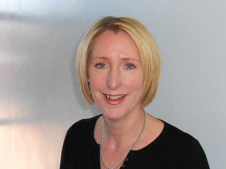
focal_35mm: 66
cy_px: 84
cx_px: 113
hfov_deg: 29.4
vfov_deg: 22.3
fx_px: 431
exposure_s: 1/60
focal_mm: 11.6
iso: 200
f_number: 5.3
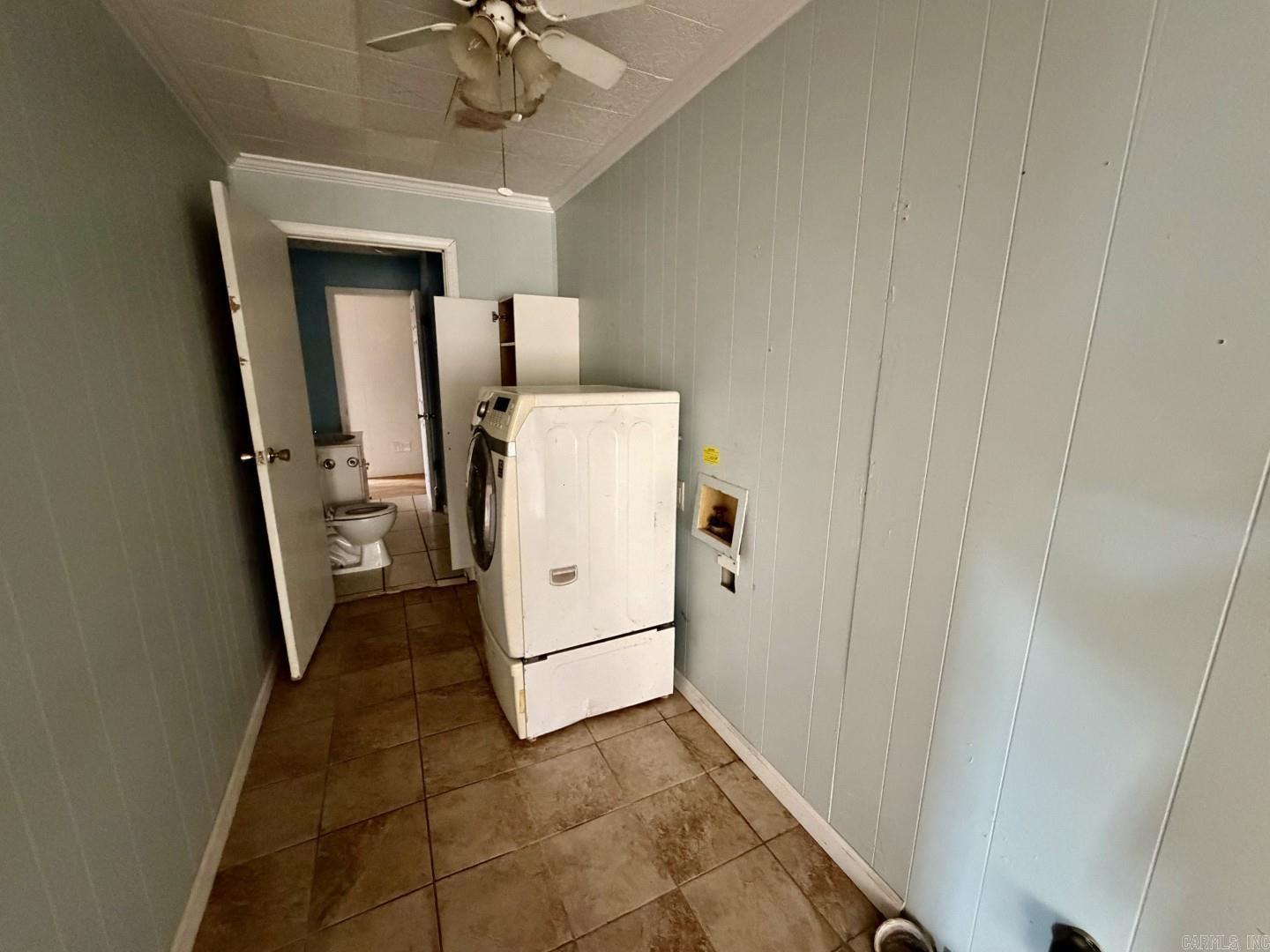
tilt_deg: -12.5
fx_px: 514
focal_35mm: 14
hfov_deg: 102.1
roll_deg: +0.7
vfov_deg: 85.7
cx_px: 635
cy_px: 476
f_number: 2.2
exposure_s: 1/60
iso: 1250
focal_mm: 2.22
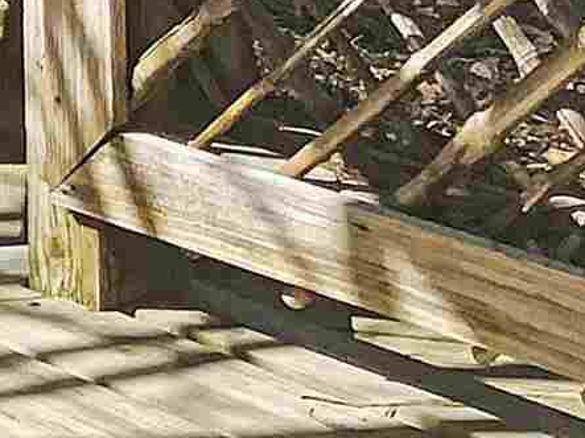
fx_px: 3396
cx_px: -1144
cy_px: -850
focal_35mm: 201
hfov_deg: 8.4
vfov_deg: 6.7
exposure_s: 1/944
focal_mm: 3
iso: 16
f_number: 1.8
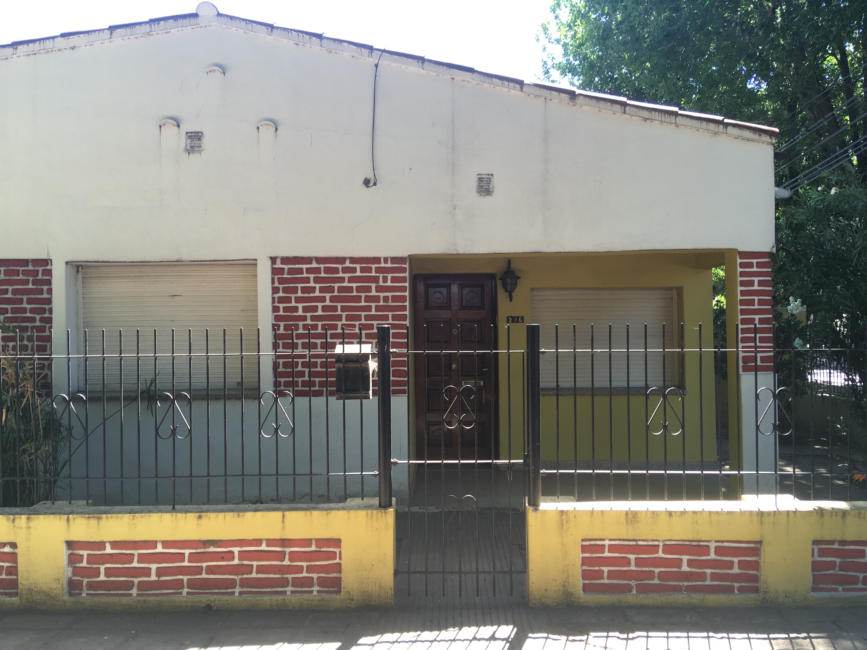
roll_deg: +0.4
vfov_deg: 48.2
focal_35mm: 29
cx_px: 434
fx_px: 726
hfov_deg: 61.7
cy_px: 325
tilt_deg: -2.5
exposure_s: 1/111
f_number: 2.2
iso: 25
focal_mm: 4.15
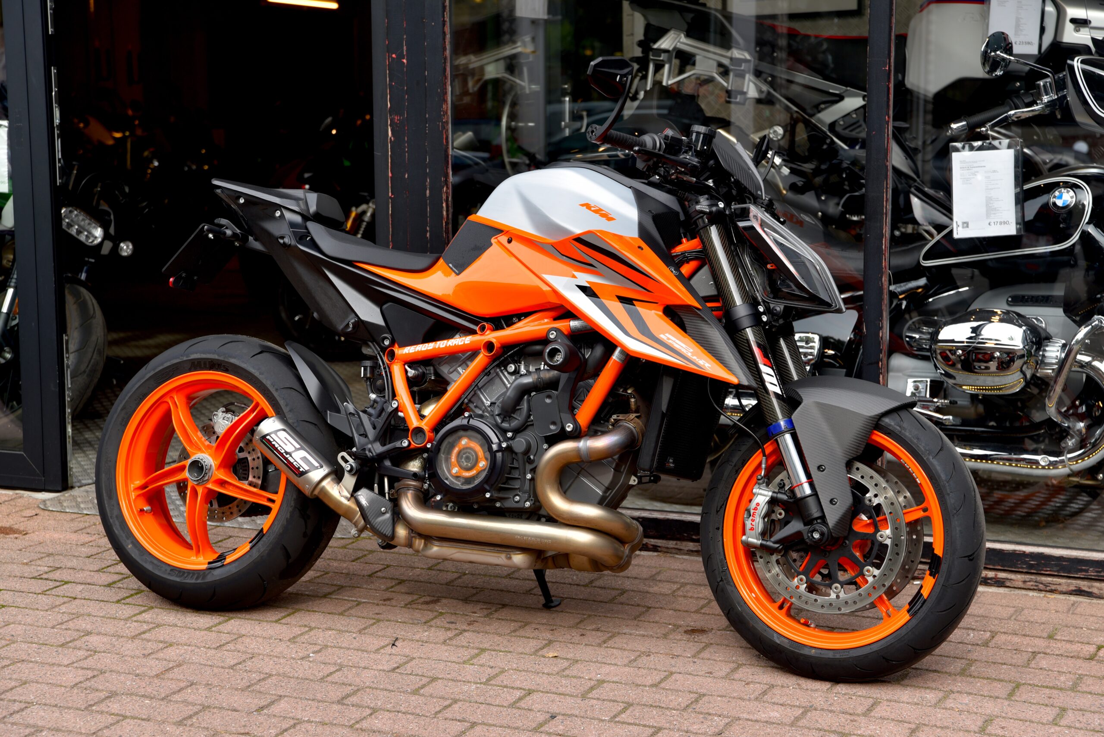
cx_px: 552
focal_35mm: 66
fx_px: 2025
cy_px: 368
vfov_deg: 20.6
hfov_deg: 30.5
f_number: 5
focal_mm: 66
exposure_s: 1/100
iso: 100
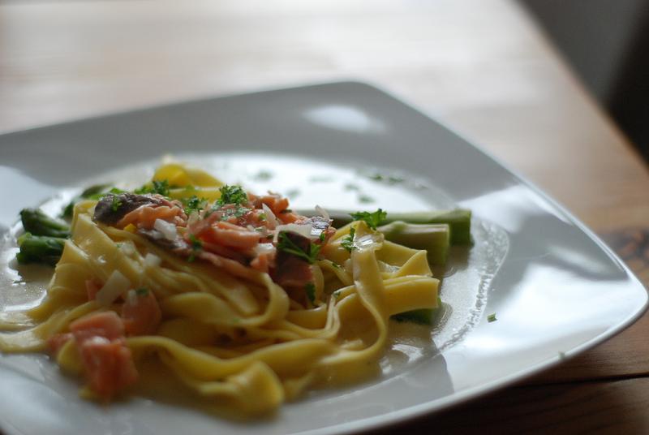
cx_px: 324
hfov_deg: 27.0
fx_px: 1354
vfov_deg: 18.2
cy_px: 218
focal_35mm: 75
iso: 640
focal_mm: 50
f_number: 1.8
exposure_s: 1/320
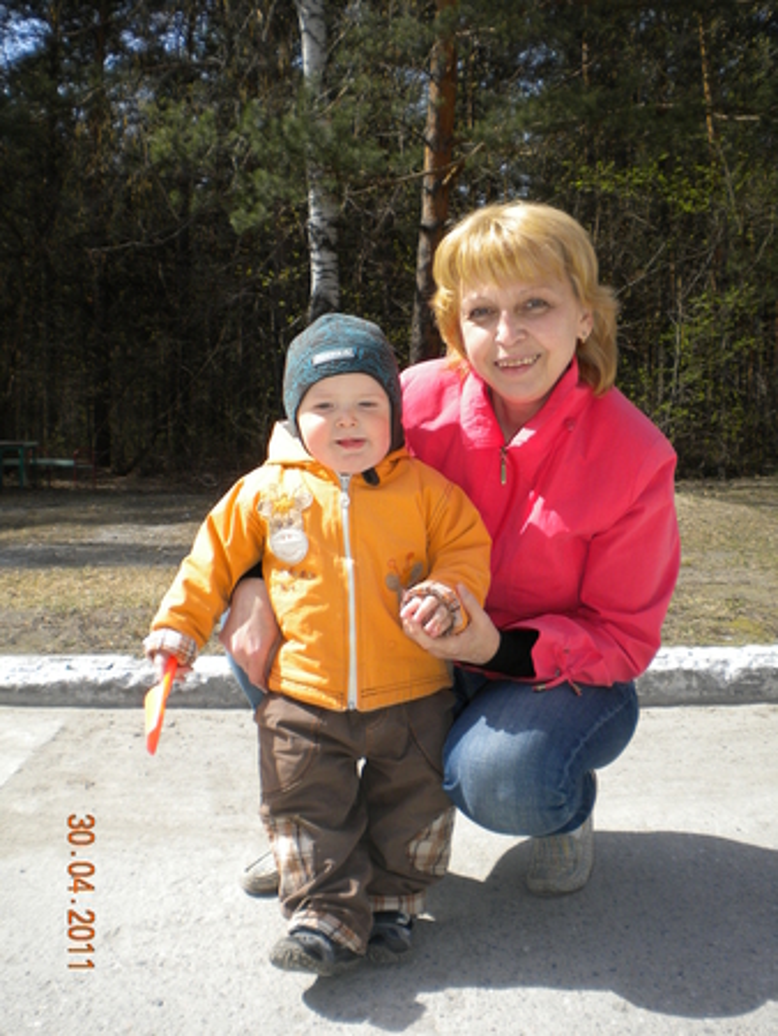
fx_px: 1048
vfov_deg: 52.6
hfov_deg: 40.7
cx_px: 389
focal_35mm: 35
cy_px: 518
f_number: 4.6
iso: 100
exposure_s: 1/390
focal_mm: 6.3
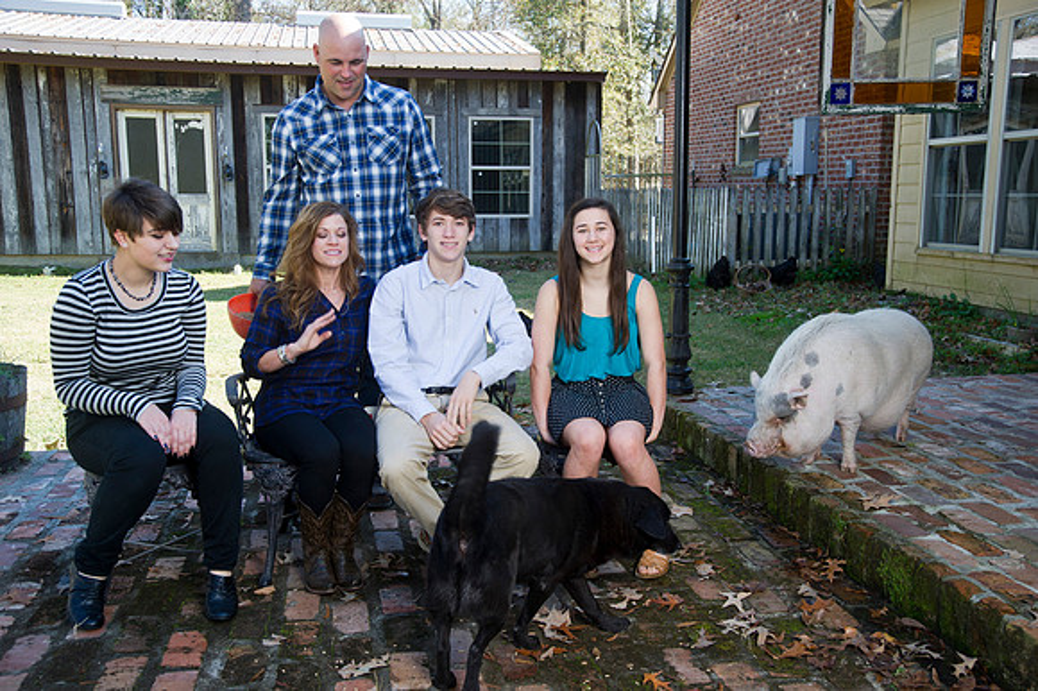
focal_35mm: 35
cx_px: 519
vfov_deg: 37.8
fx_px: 1009
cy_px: 346
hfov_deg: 54.5
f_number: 8
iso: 400
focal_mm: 35
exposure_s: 1/125
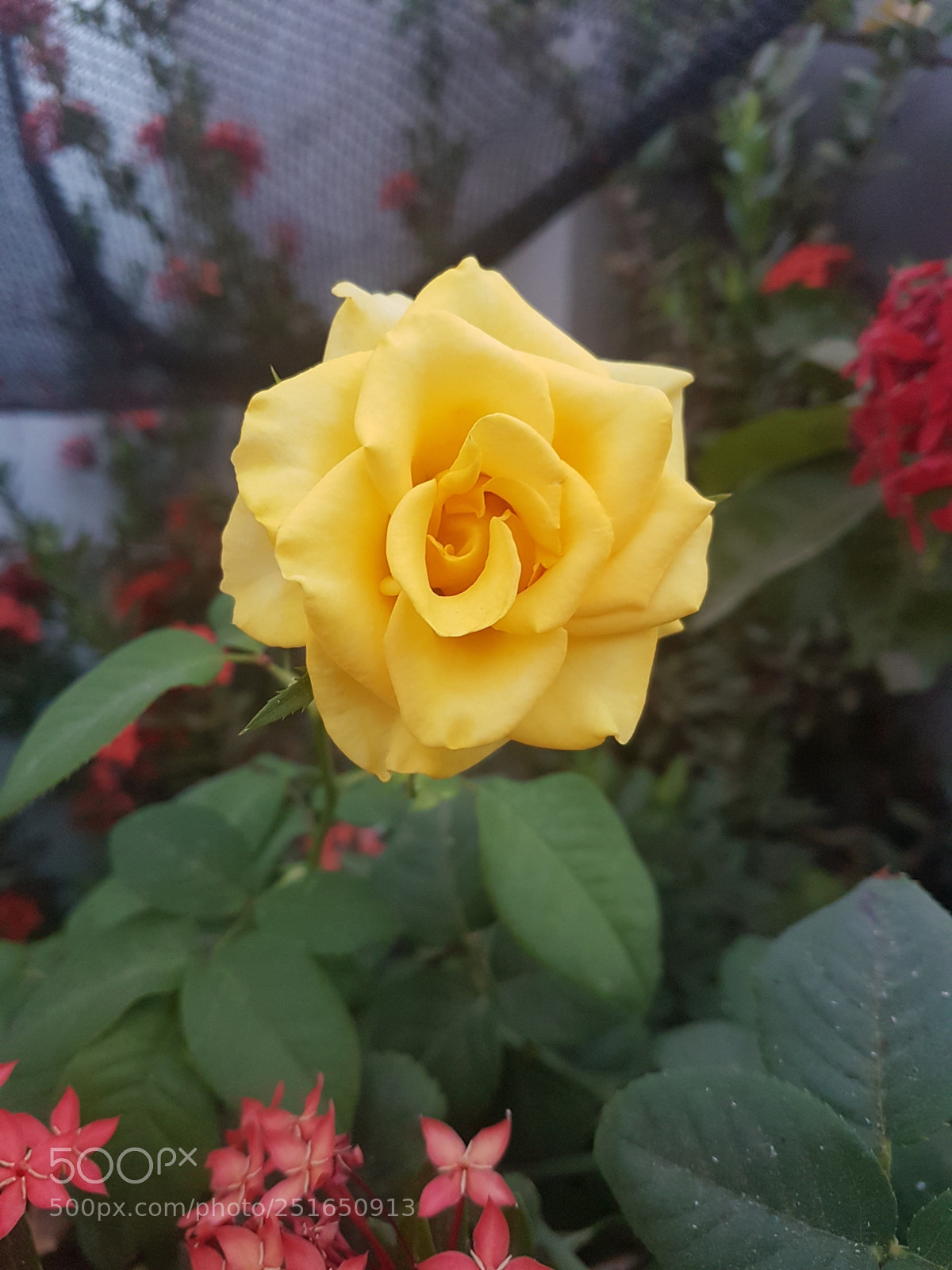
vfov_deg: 67.3
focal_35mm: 26
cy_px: 635
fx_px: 953
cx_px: 476
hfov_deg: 53.1
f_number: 1.7
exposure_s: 1/60
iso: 160
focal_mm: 4.2
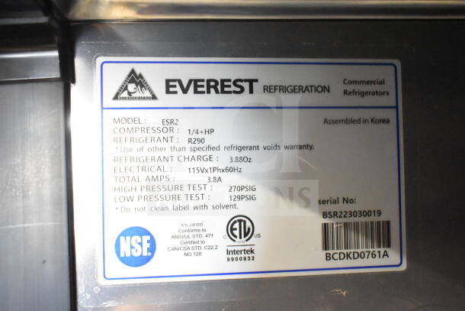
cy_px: 156
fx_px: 504
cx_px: 232
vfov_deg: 34.2
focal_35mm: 39
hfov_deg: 49.5
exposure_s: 1/40
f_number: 4
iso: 10000
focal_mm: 26
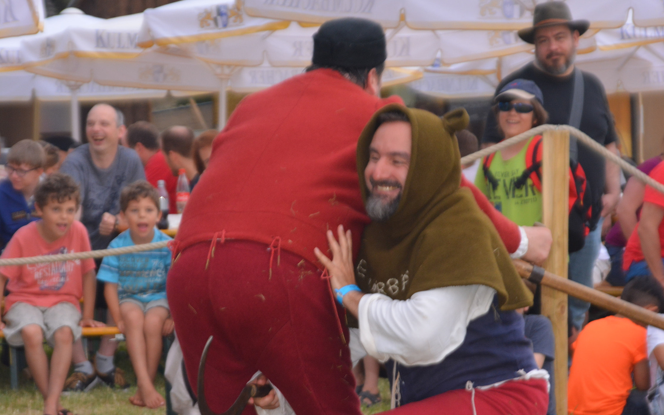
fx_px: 3330
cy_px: 202
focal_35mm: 184
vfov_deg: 7.1
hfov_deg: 11.4
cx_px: 332
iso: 1000
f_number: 5.6
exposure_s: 1/60
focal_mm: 120
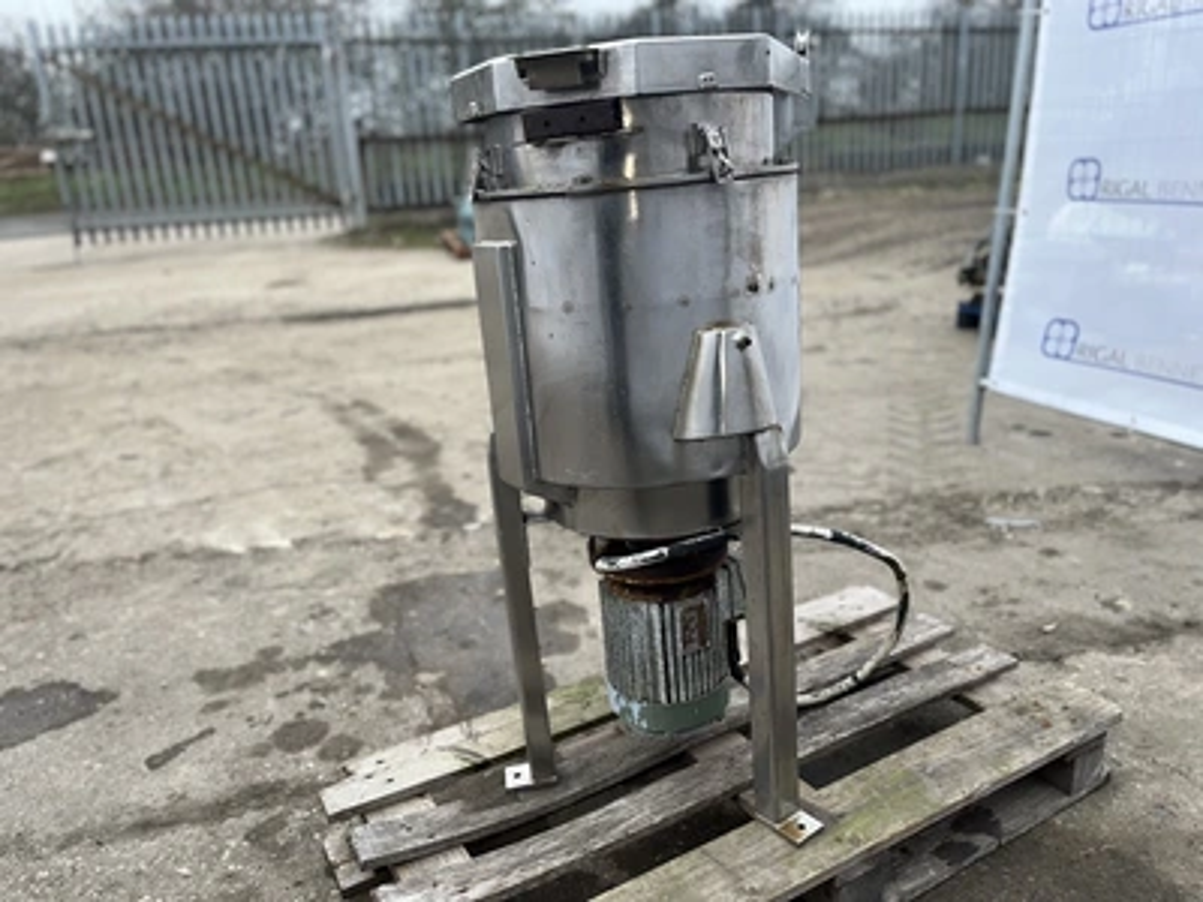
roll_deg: +2.6
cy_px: 451
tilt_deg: -19.4
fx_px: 904
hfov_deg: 67.3
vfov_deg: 53.1
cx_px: 602
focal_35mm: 26
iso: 32
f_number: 1.6
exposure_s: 1/1000
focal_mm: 5.1
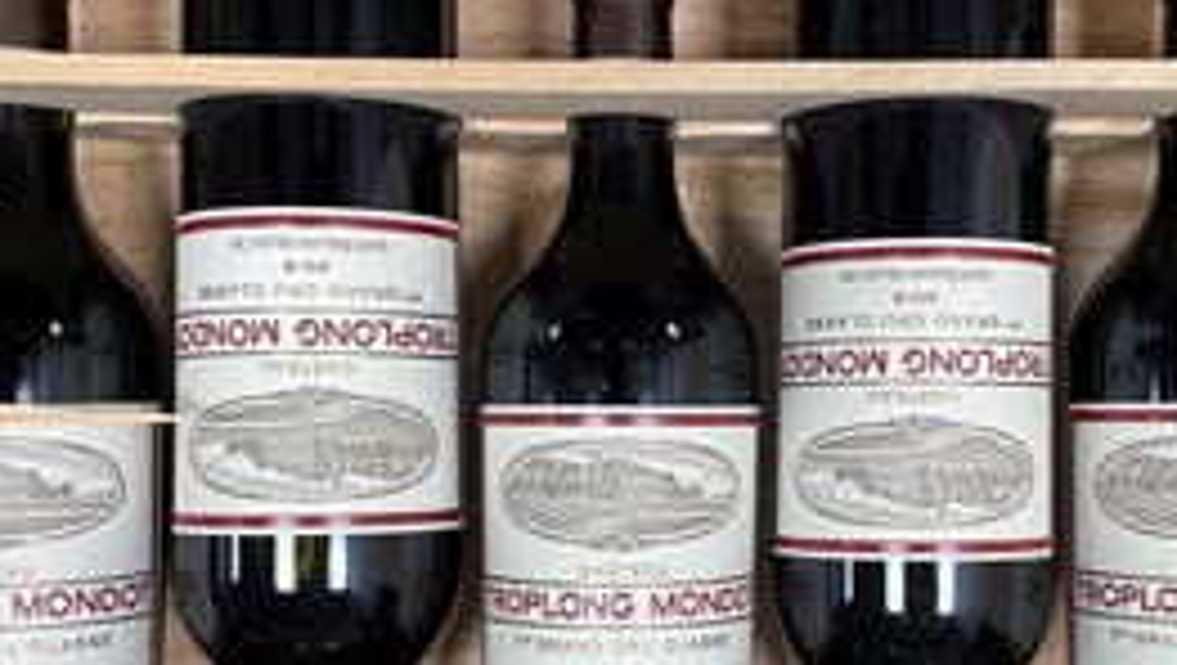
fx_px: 1687
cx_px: 755
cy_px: 443
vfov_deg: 22.2
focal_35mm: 54
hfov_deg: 38.2
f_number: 1.6
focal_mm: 4.2
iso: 100
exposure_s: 1/100
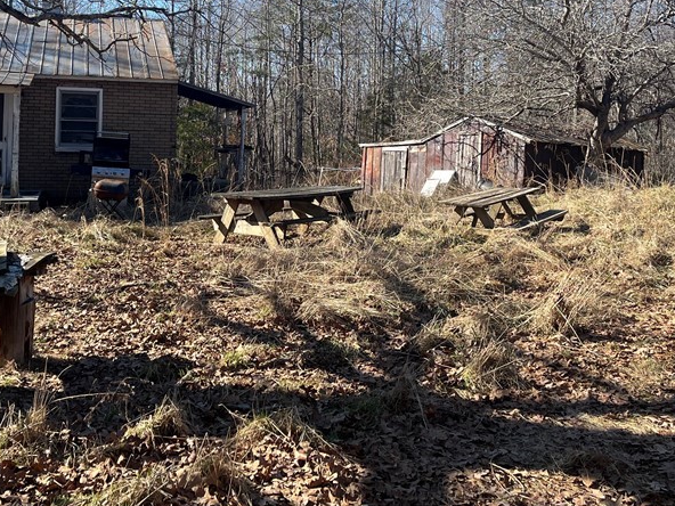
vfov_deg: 31.5
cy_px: 116
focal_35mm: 45
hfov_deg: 41.8
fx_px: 877
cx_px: 257
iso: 50
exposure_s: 1/1721
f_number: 1.6
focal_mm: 5.1
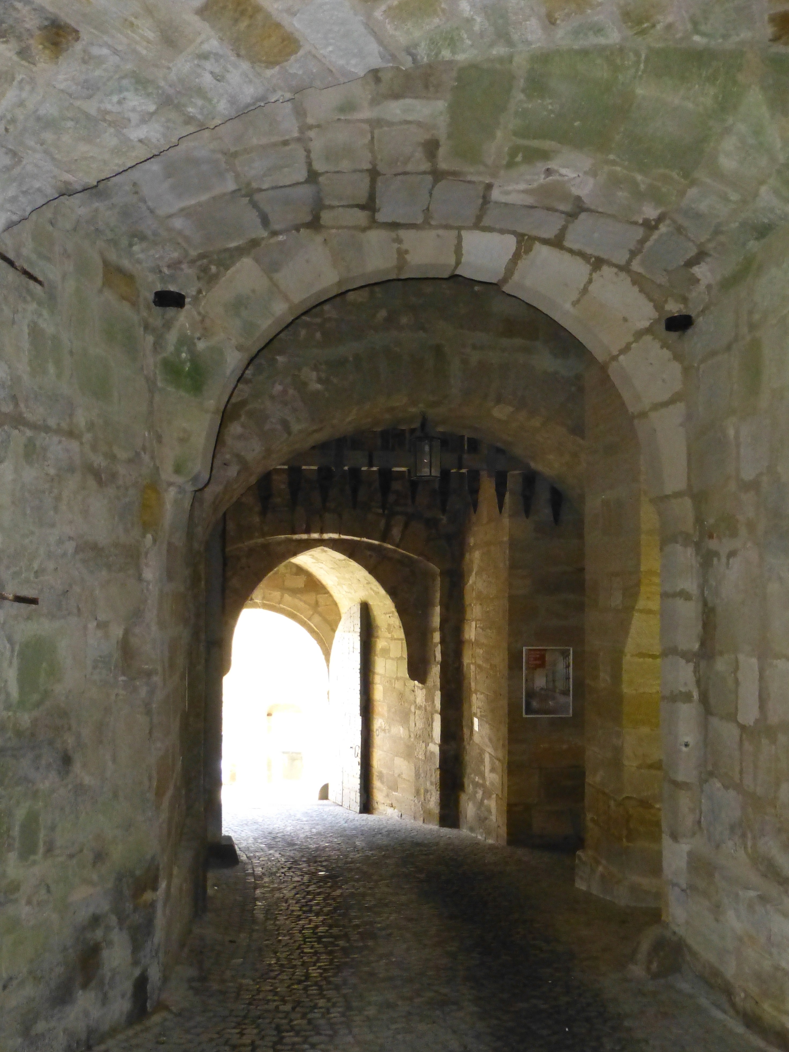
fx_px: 1003
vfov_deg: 55.3
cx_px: 391
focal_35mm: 33
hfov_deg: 42.9
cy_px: 578
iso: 1000
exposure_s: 1/60
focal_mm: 5.4
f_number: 3.6
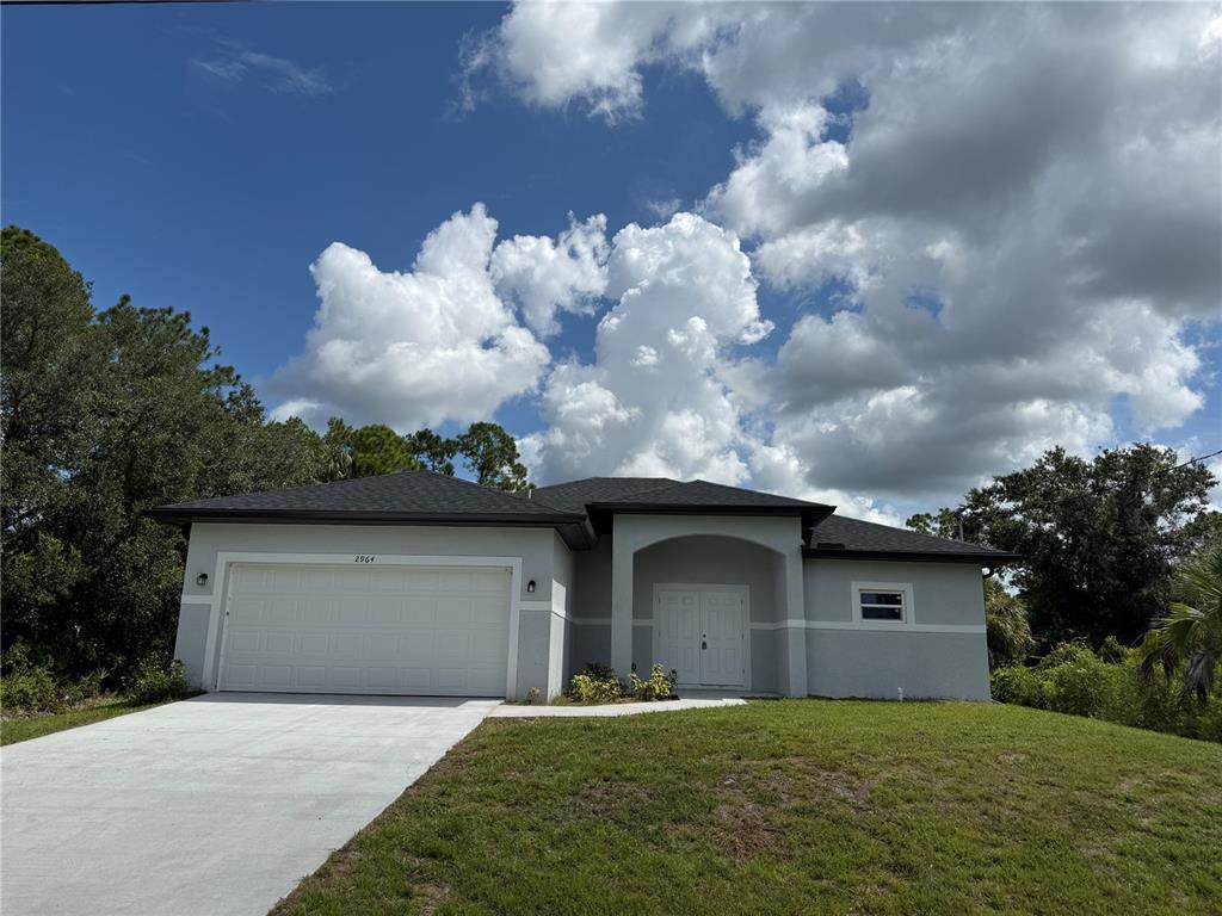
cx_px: 611
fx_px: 847
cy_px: 458
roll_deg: -1.1
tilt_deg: +15.5
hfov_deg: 71.6
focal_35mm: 24
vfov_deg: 56.8
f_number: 1.78
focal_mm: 6.76
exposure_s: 1/9091
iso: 80
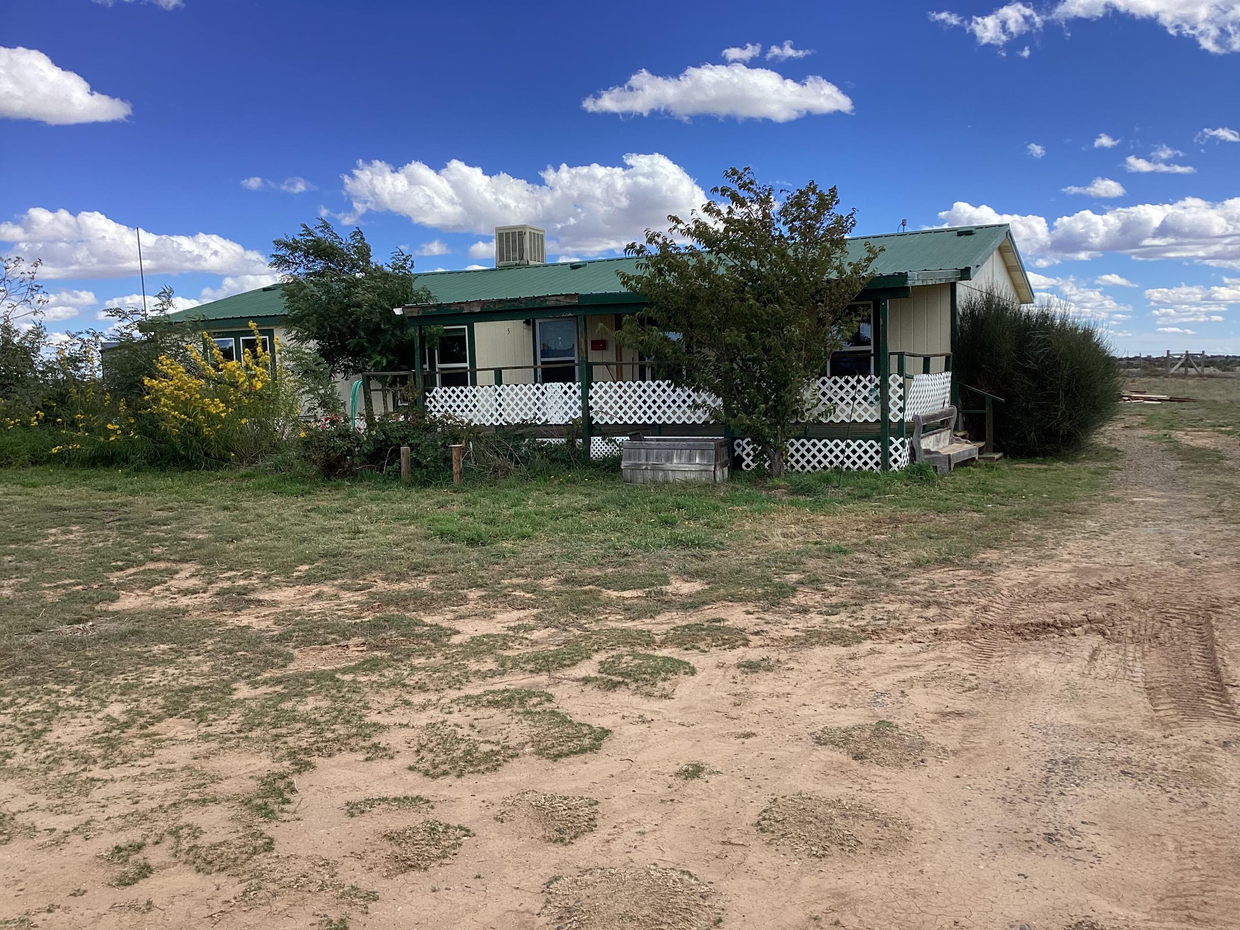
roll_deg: +1.5
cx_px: 620
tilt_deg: -5.0
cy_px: 465
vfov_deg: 45.4
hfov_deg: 58.4
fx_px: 1110
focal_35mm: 31
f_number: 2.4
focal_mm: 3.3
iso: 25
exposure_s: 1/959
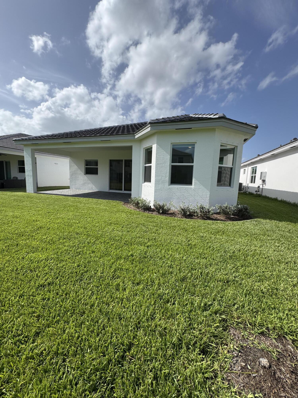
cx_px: 149
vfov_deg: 102.1
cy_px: 199
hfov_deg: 85.7
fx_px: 161
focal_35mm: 14
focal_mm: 2.22
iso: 50
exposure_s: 1/1709
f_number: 2.2
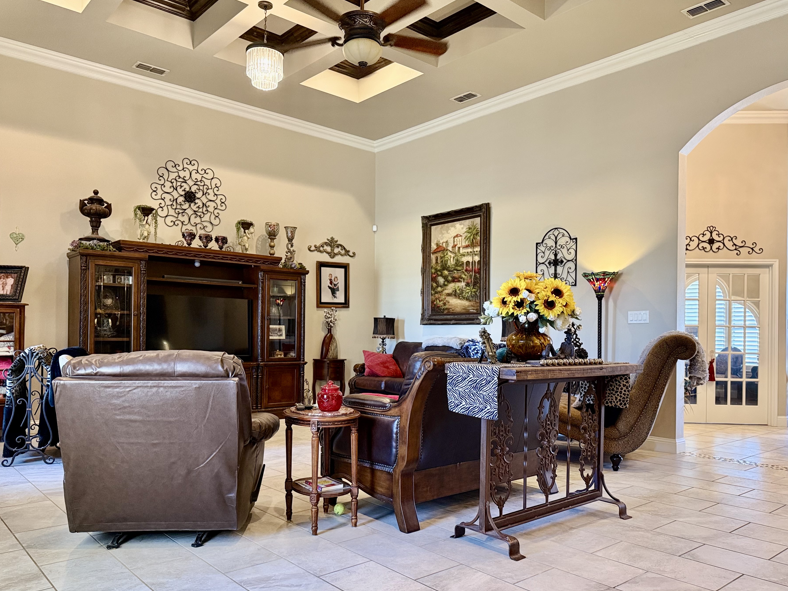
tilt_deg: +0.9
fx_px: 615
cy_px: 329
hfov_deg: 65.3
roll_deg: -0.9
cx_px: 410
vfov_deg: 51.2
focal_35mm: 27
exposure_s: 1/60
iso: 400
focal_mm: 6.76
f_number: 1.78
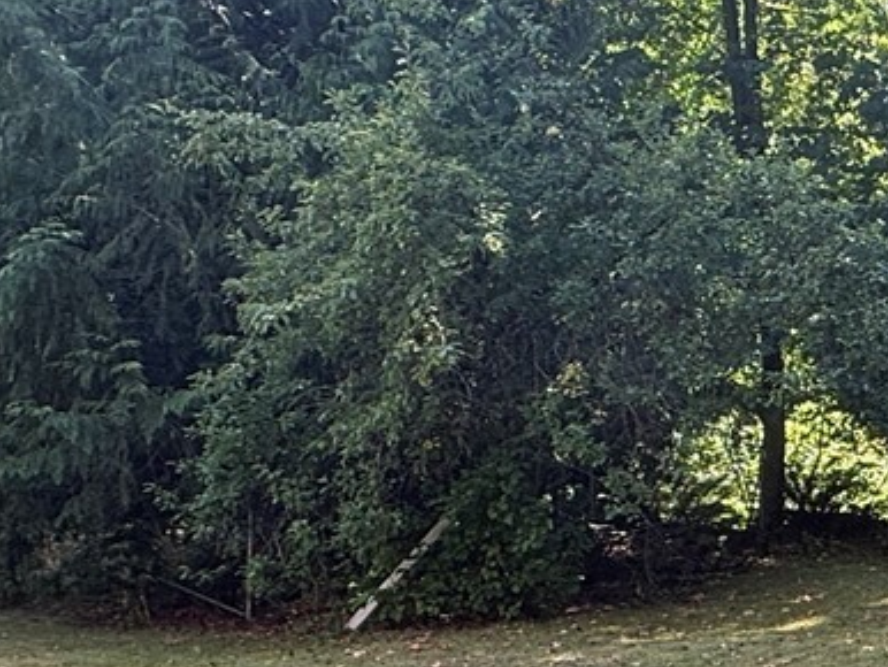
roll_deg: -0.9
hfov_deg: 29.0
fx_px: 1489
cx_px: 1047
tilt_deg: -0.7
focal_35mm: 58
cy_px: 476
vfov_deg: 25.0
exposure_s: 1/121
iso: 64
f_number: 2.2
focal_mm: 2.22
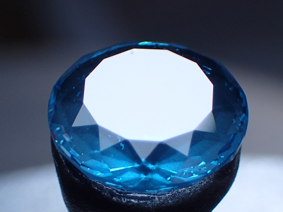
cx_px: 150
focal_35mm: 165
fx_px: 1349
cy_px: 141
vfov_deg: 9.0
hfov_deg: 12.0
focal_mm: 11.78
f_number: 3.8
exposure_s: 1/320
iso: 100
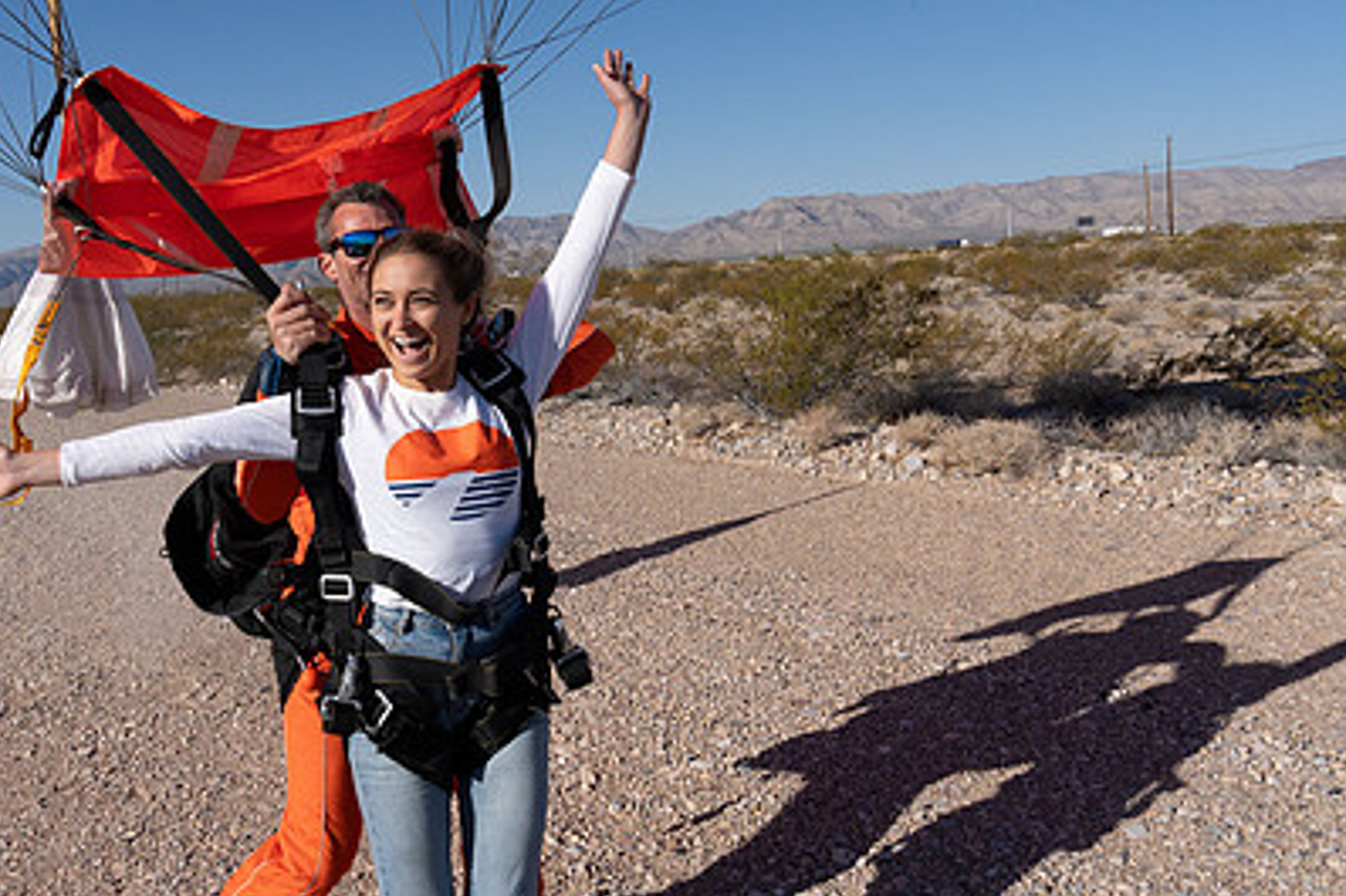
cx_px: 480
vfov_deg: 37.5
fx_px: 1308
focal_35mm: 35
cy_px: 320
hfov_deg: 53.7
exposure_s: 1/2000
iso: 800
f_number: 11
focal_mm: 24
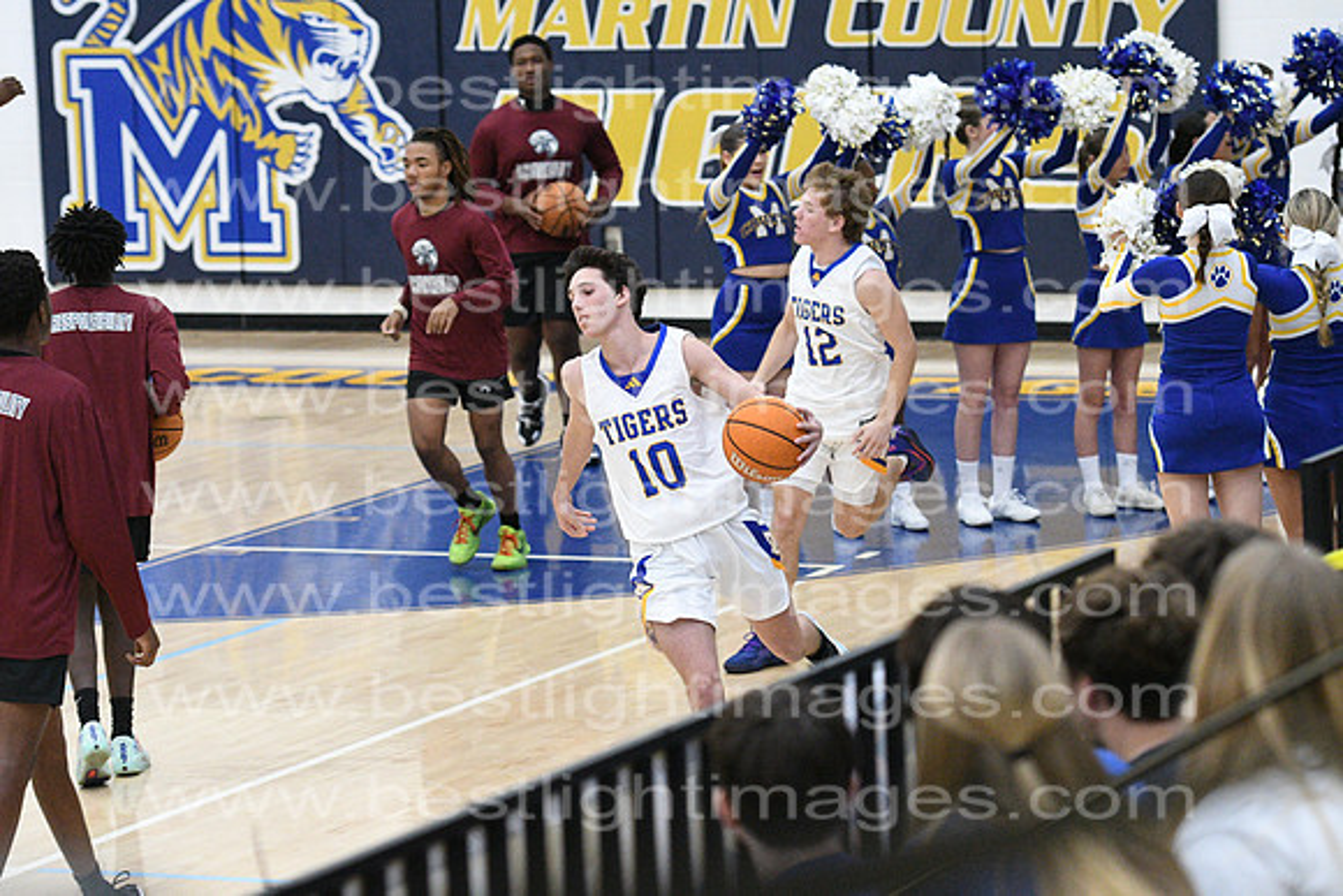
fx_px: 5709
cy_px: 448
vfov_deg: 9.0
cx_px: 672
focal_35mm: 153
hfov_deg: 13.4
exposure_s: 1/640
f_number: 4
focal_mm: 102
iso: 8000
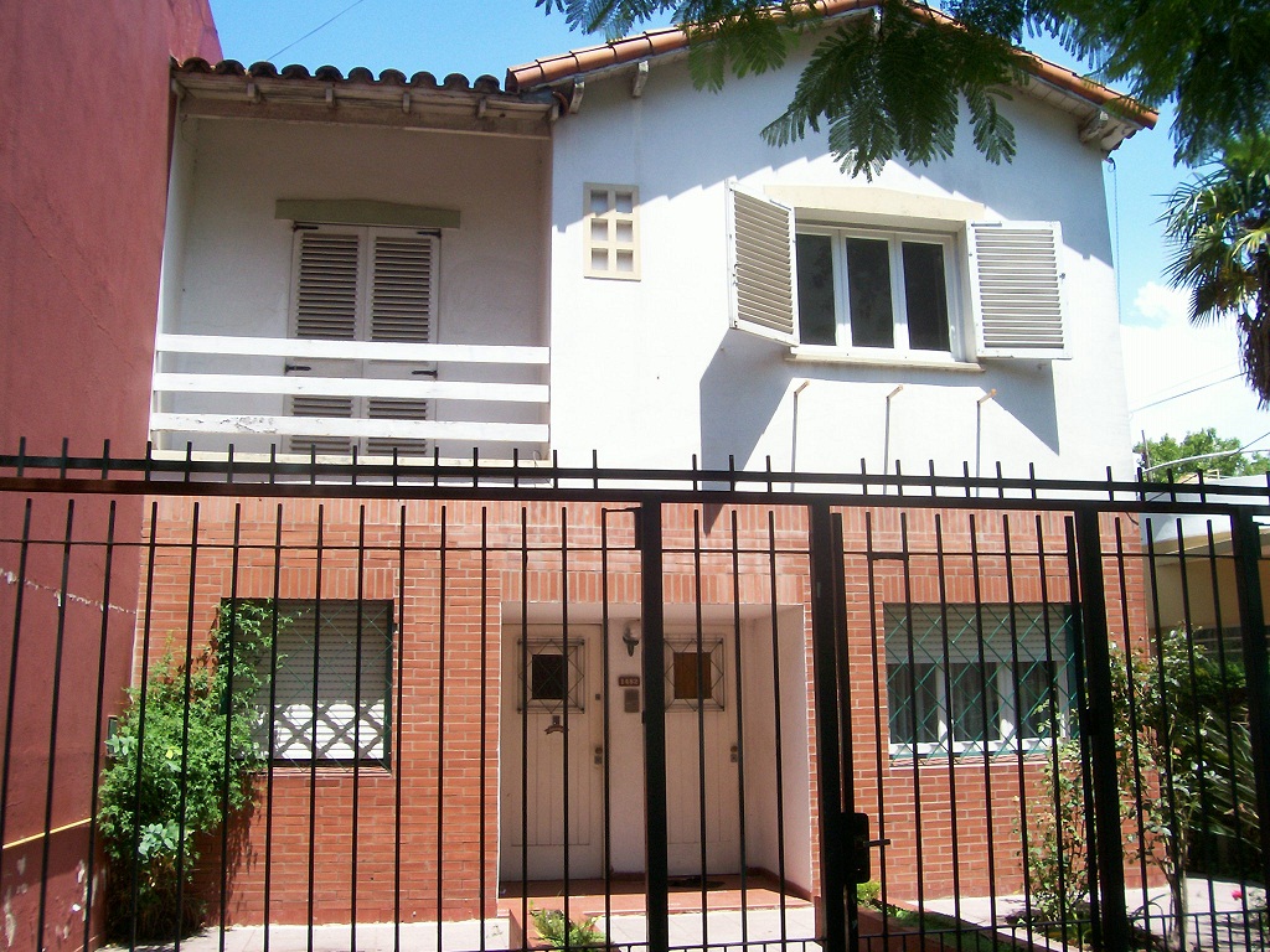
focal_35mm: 34
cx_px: 635
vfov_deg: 41.8
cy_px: 476
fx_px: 1247
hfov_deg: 54.0
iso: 80
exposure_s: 1/267
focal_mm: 5.6
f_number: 5.1
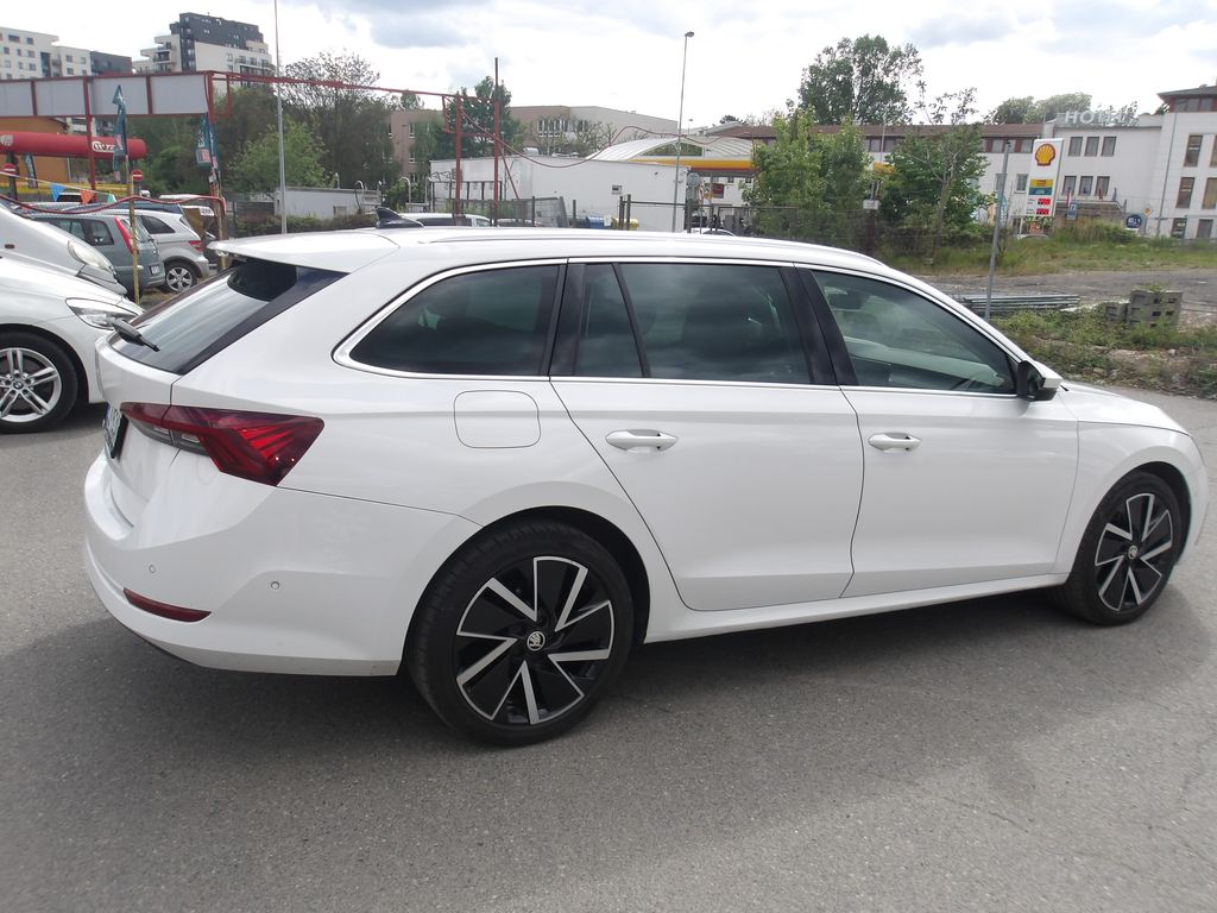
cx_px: 608
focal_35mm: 27
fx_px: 949
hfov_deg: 65.3
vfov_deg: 51.4
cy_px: 456
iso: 100
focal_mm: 4.9
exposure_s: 1/852
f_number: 3
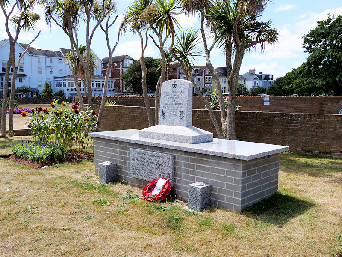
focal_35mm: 34
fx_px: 336
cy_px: 128
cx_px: 171
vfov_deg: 41.8
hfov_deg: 54.0
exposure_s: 1/200
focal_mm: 17
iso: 200
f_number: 7.1
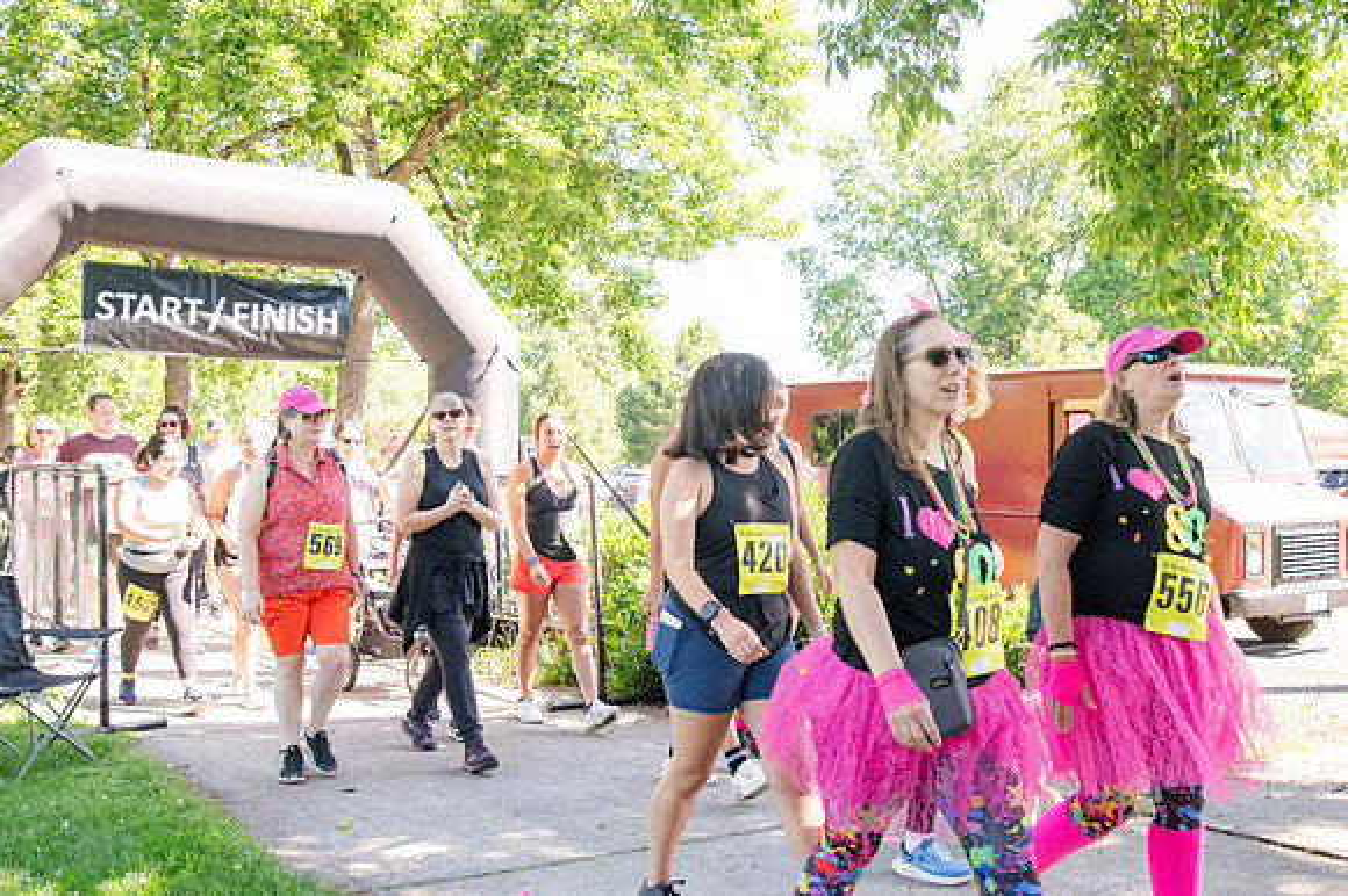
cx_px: 674
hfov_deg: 53.2
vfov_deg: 36.8
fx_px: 1347
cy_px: 448
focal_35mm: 36
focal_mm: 24
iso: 500
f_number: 3.5
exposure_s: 1/400
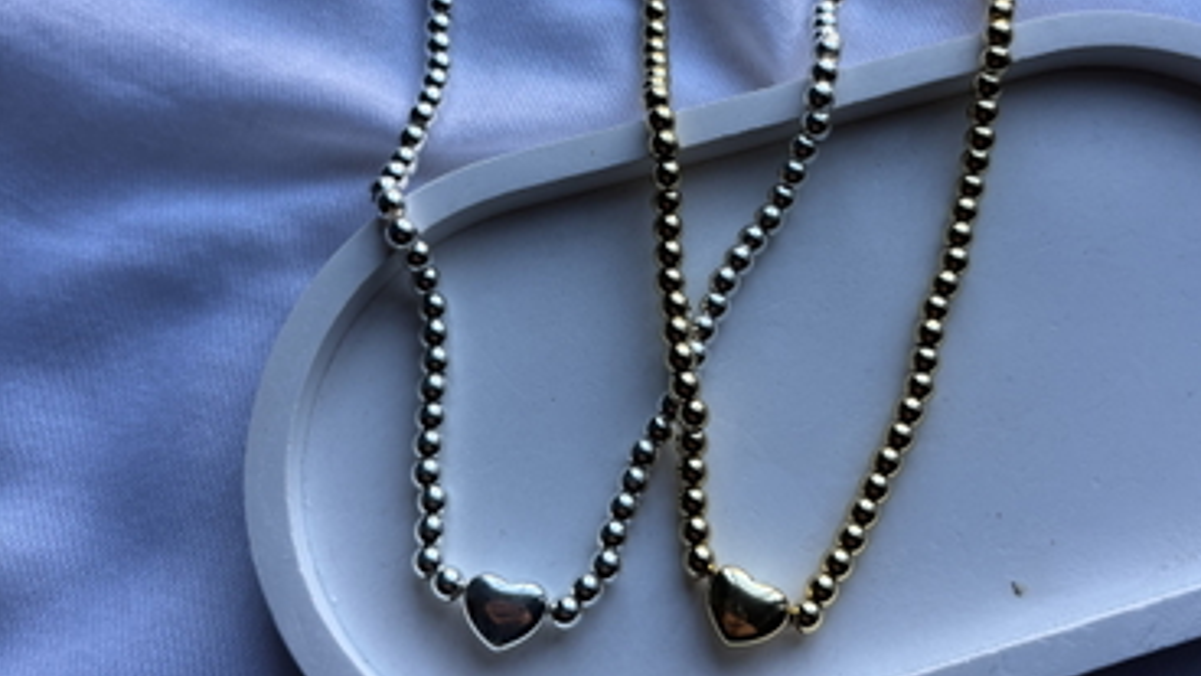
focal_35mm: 41
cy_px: 240
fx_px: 1306
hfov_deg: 49.3
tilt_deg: -70.2
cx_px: 649
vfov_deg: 28.9
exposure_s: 1/142
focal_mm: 5.96
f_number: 1.6
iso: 32
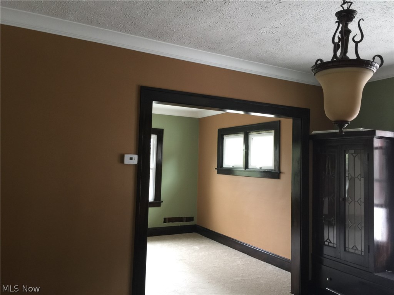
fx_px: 330
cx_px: 197
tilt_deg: +3.8
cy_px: 148
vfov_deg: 48.2
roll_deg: -2.8
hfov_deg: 61.7
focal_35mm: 29
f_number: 2.2
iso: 50
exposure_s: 1/15
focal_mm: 4.15
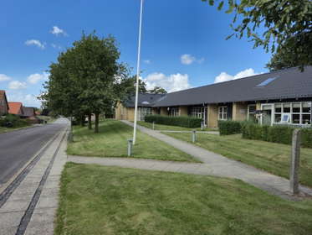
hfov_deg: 73.9
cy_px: 118
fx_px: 207
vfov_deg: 58.9
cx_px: 156
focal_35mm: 23
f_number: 1.8
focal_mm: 5.4
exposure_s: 1/1328
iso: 25
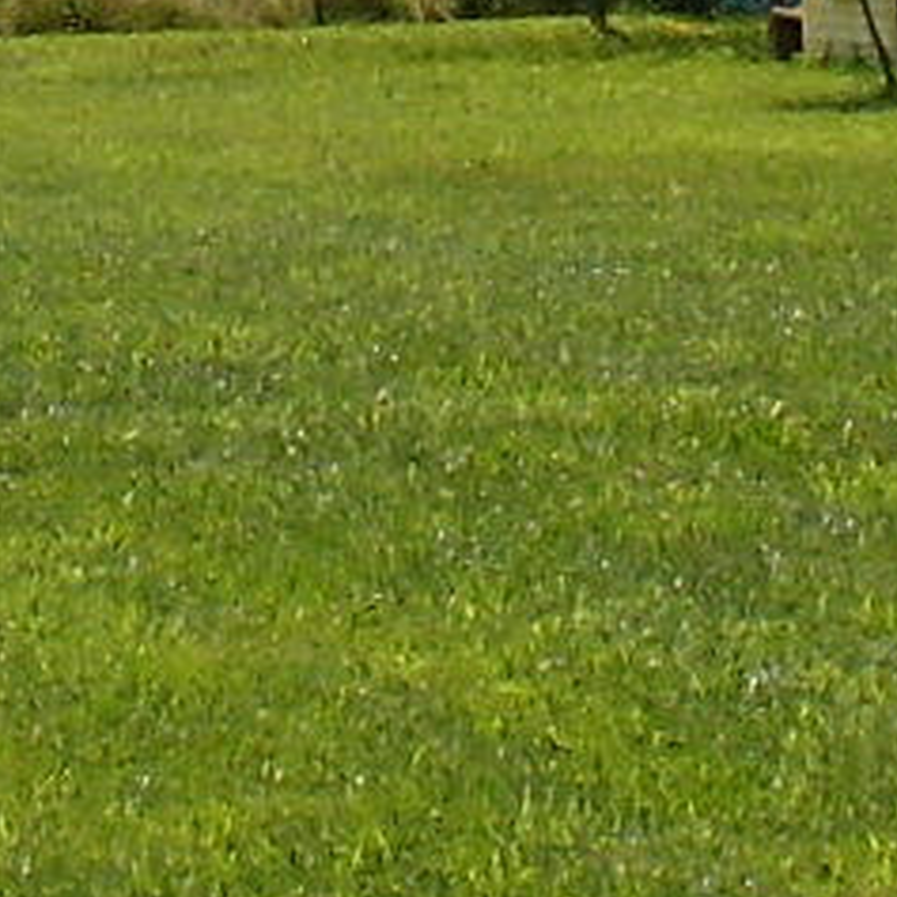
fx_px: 8062
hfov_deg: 6.4
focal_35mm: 275
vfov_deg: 6.3
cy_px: -114
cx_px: 587
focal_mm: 6.3
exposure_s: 1/640
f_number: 4.6
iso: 64
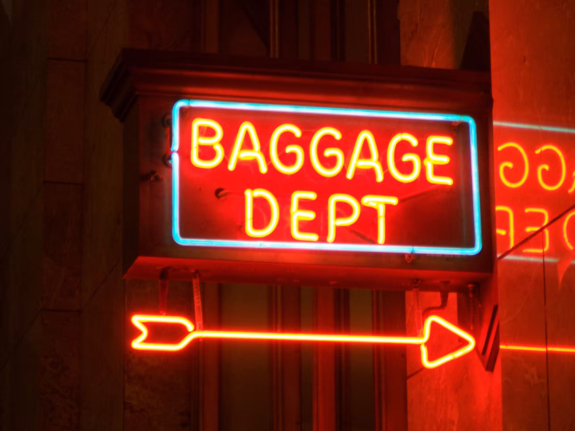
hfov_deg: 14.9
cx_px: 288
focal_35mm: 132
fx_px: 2193
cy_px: 216
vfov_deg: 11.2
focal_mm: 22
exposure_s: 1/20
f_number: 4.8
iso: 140
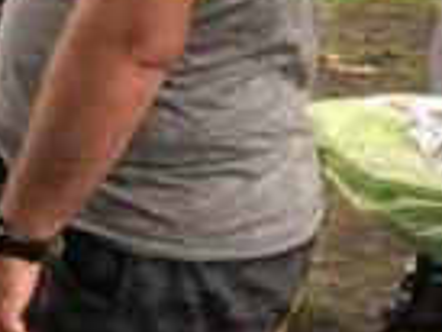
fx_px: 1304
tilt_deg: -12.1
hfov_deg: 16.7
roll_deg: -0.3
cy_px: -11
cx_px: -300
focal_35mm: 102
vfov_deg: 14.3
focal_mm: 3.99
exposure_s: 1/120
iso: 25
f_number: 1.8
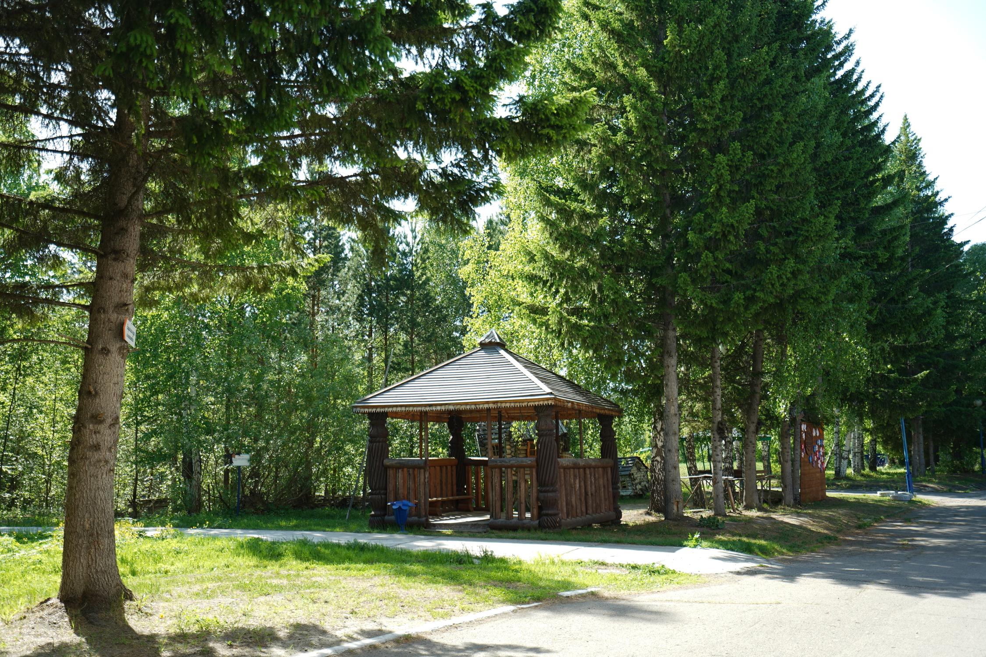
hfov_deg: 54.4
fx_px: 959
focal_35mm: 35
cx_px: 493
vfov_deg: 37.9
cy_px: 328
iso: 64
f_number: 4
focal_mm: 35
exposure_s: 1/125
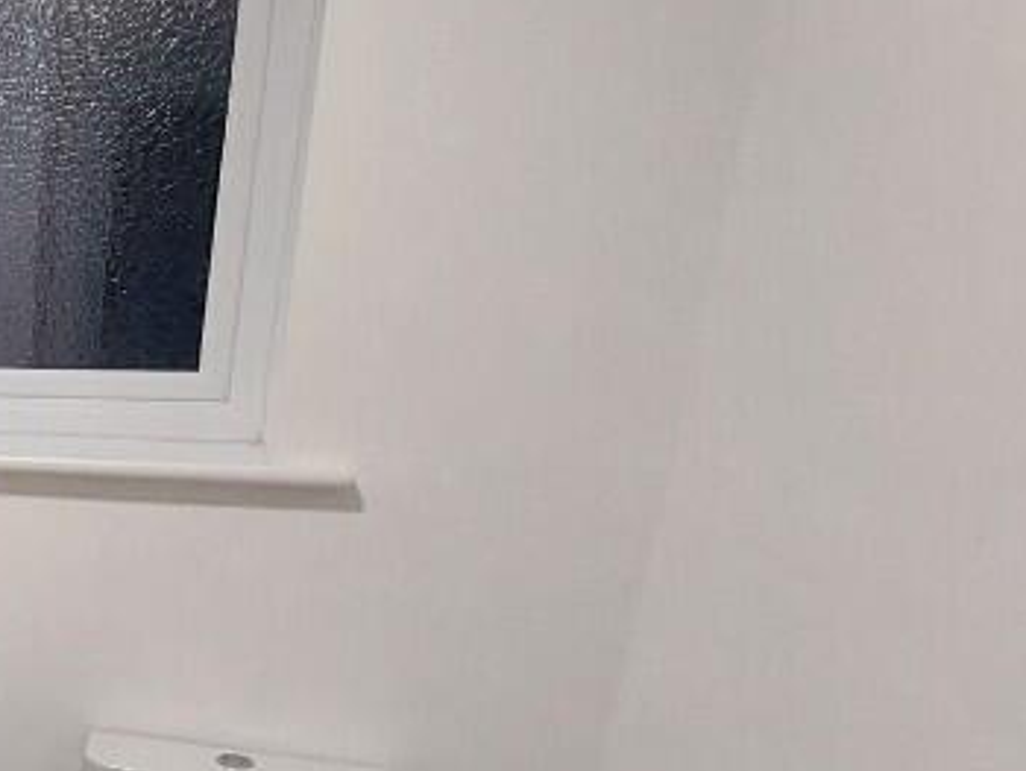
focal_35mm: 38
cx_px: -366
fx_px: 1127
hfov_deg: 33.0
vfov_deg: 36.3
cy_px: 630
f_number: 2.2
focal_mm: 1.74
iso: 250
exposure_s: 1/50
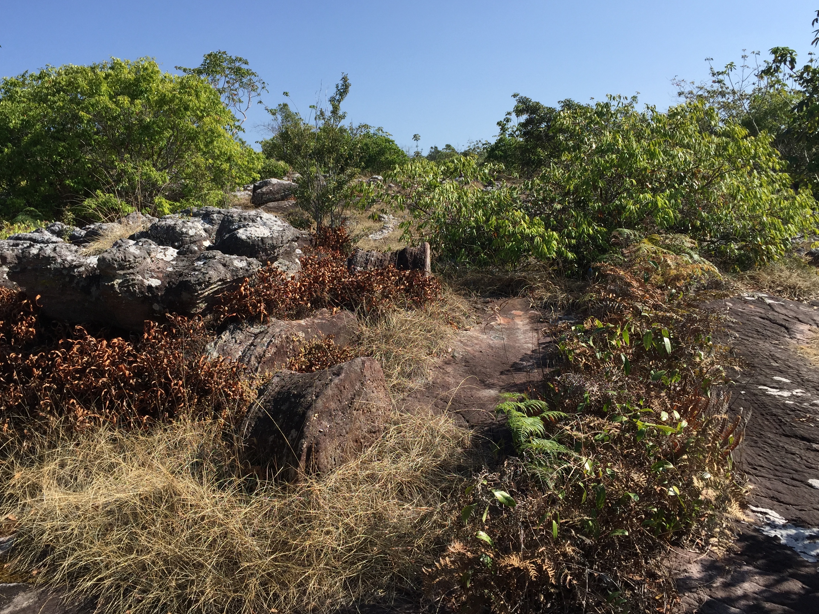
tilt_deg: -2.4
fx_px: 781
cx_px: 385
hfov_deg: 55.3
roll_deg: -0.8
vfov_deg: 42.9
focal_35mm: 33
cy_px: 285
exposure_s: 1/1799
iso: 32
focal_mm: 4.15
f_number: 2.2
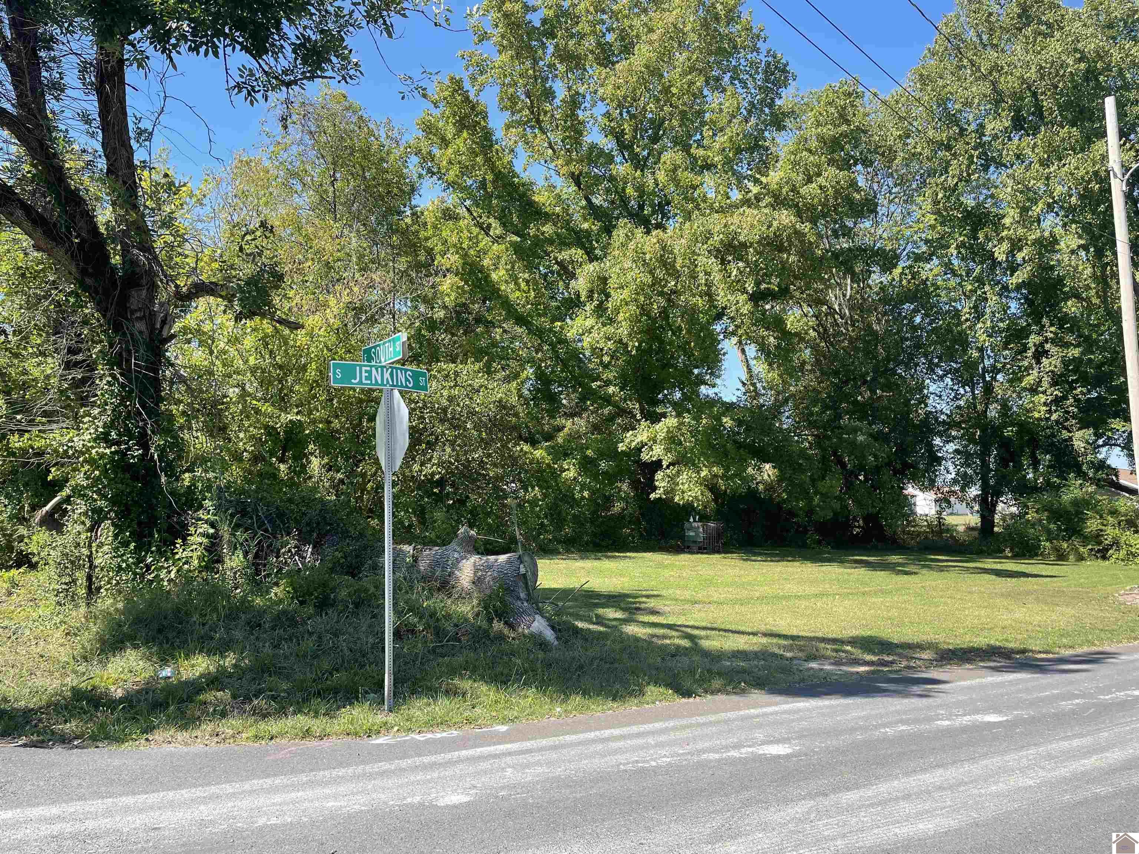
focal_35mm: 26
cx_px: 570
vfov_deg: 53.1
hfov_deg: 67.3
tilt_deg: +5.0
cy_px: 427
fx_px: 856
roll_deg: -0.7
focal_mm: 4.2
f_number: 1.6
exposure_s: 1/1208
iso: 32
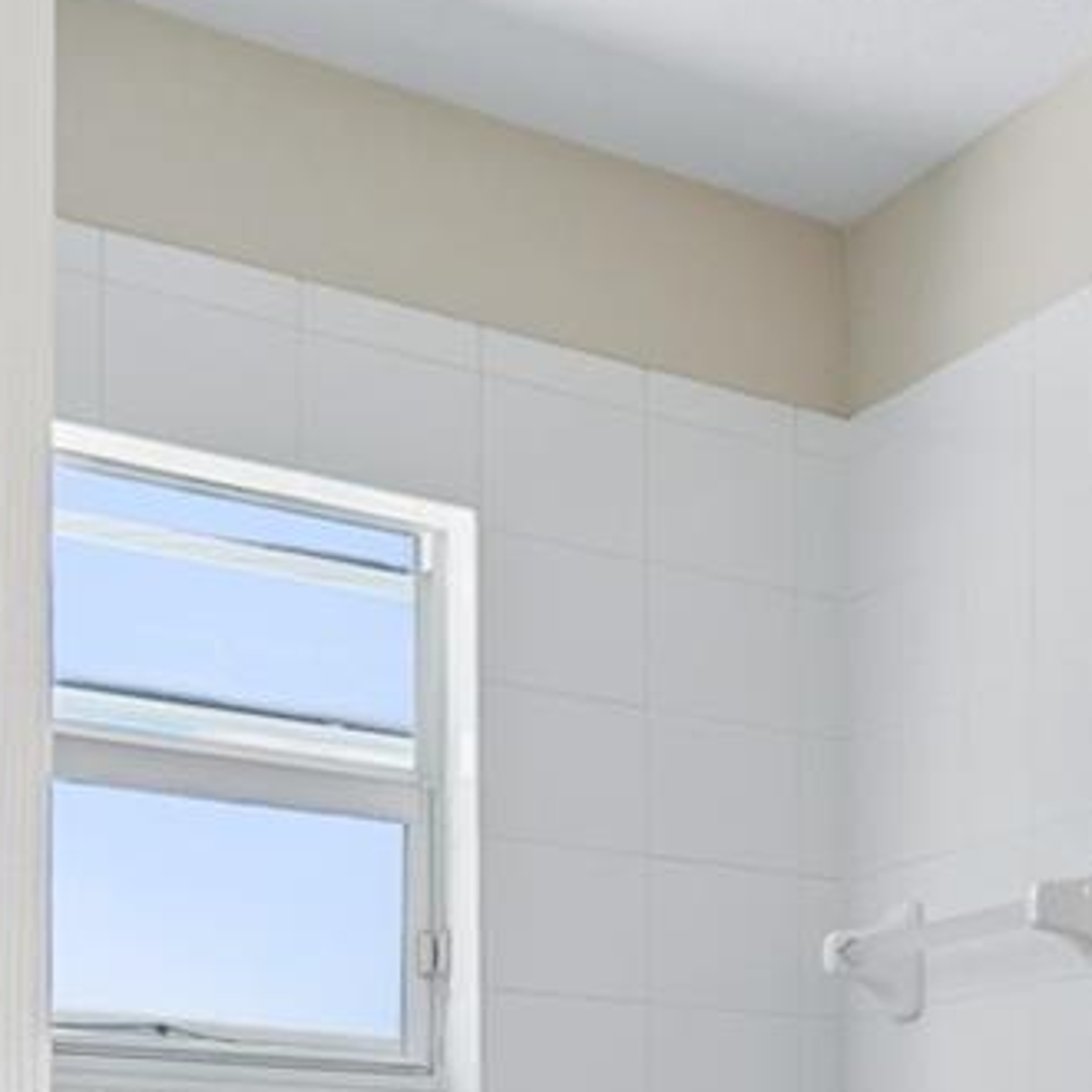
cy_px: 1291
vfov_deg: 23.9
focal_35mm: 66
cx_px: 2015
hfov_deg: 19.1
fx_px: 2356
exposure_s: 1/50
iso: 100
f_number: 7.1
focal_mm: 11
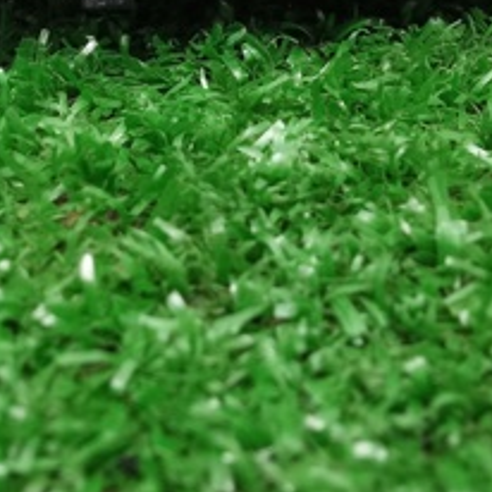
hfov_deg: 23.3
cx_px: 177
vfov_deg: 22.7
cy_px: 42
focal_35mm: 74
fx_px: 1190
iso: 415
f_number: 2.2
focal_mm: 3.79
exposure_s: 1/25
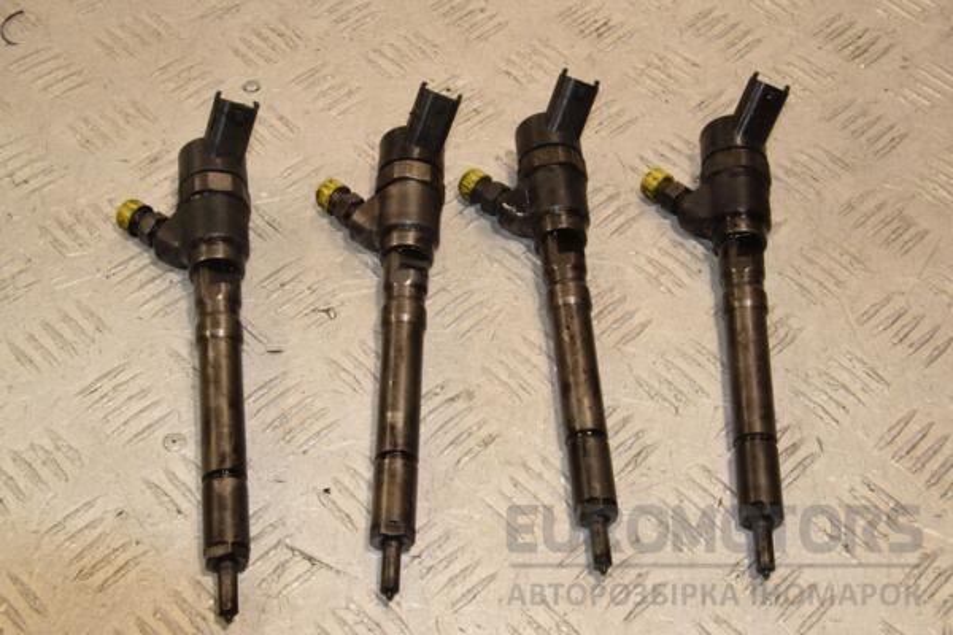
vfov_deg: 22.6
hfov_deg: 33.4
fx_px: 1588
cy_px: 318
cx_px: 476
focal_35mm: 60
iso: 800
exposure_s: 1/50
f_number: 16
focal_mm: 40
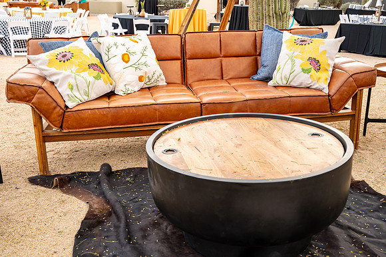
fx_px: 386
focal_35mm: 36
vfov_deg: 36.8
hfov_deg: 53.2
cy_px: 128
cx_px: 193
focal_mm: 36
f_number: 6.3
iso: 200
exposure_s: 1/60
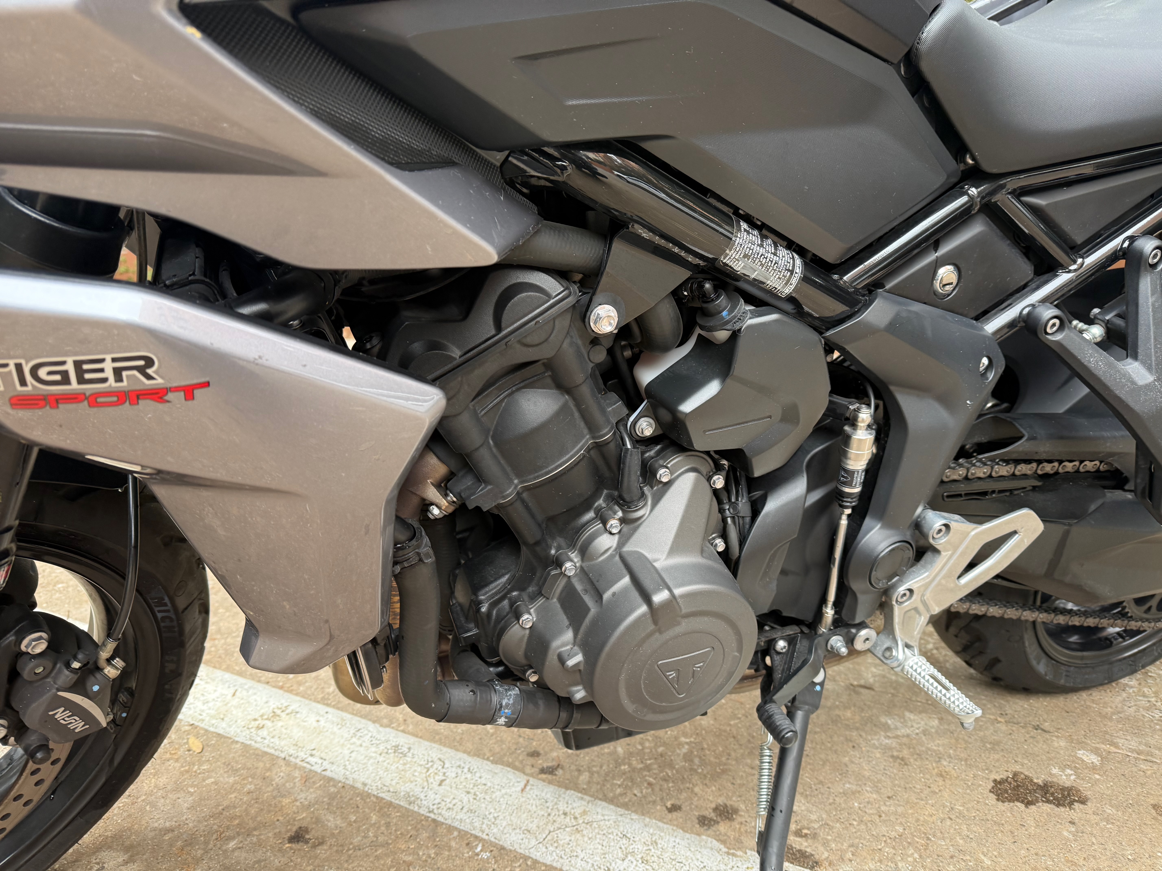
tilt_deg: -11.9
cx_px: 581
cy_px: 436
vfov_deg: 56.8
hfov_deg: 71.6
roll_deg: -1.0
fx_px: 806
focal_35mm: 24
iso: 160
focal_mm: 6.76
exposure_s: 1/122
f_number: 1.78
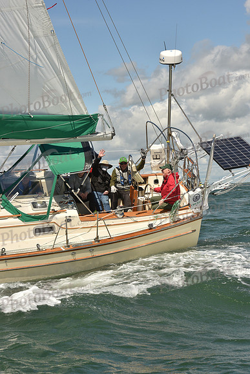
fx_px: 854
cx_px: 125
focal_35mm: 82
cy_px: 187
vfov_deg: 24.8
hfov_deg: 16.7
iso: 320
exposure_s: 1/800
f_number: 11
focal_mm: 82
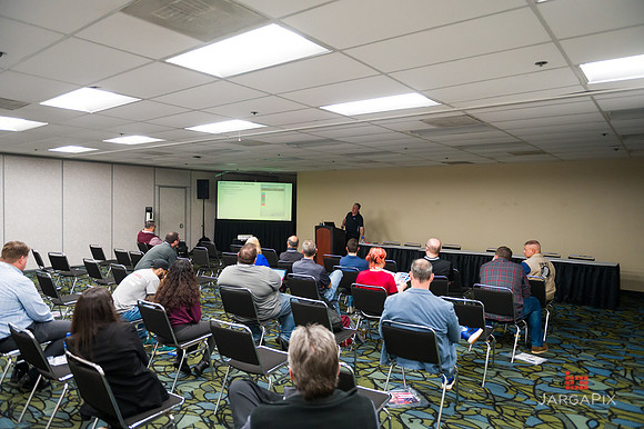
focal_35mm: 24
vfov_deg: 53.1
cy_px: 214
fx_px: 429
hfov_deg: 73.8
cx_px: 322
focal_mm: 24
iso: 3200
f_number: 3.2
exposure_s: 1/320
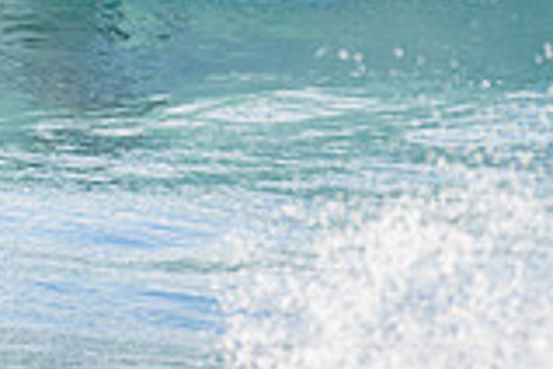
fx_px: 34299
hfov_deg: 0.9
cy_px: -238
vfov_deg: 0.6
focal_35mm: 2233
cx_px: -12
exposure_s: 1/2000
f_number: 5.6
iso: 220
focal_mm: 500
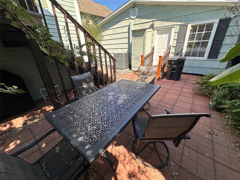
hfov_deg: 102.1
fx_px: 97
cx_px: 120
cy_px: 90
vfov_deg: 85.7
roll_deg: +2.7
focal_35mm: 14
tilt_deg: -23.2
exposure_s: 1/427
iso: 40
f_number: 2.2
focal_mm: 2.22
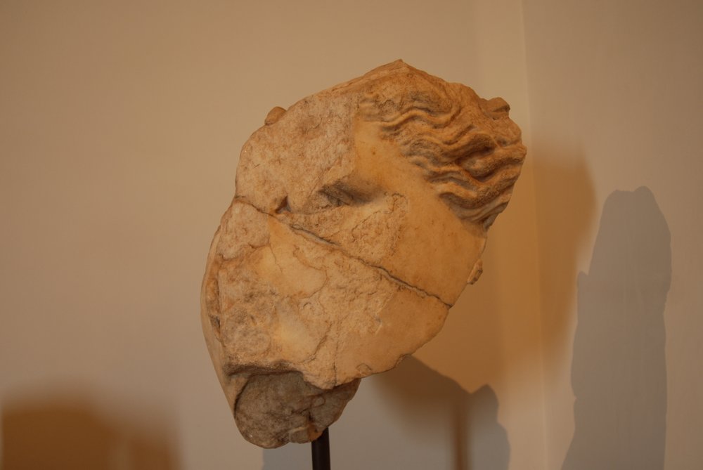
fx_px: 704
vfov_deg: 37.0
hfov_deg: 53.1
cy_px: 235
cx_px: 352
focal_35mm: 36
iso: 220
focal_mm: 24
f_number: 2.8
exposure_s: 1/30
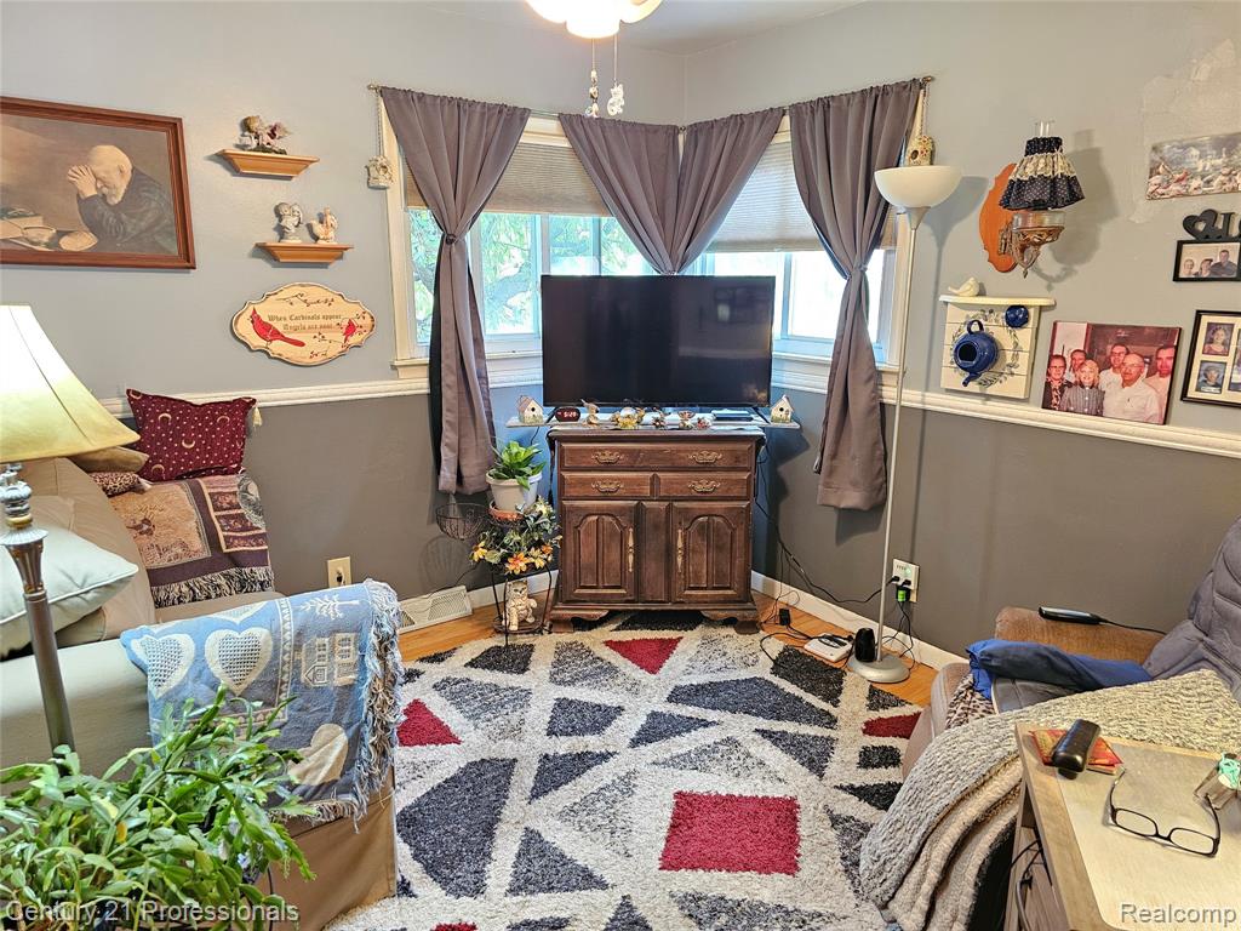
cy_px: 466
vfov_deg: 58.9
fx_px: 825
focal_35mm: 23
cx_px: 620
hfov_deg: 73.9
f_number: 1.7
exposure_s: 1/24
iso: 640
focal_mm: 6.3
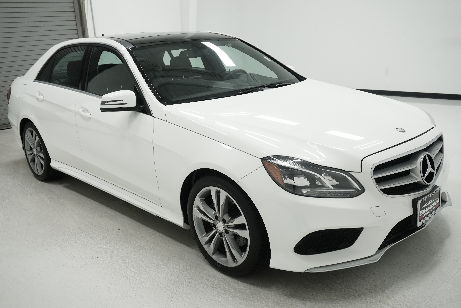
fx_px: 435
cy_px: 154
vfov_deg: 38.9
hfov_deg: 55.8
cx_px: 230
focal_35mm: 34
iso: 500
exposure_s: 1/200
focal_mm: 23
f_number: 5.6
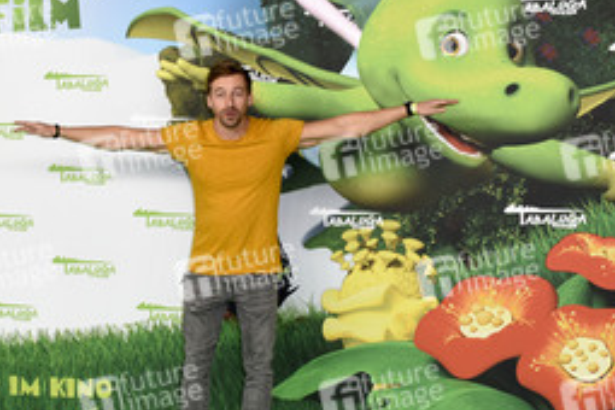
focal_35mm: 69
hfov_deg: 28.9
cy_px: 212
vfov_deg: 19.7
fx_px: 1179
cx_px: 172
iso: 500
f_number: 5.6
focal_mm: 26
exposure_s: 1/125
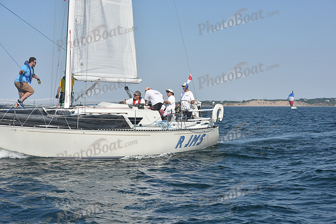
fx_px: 653
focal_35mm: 70
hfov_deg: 28.8
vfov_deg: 19.5
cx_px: 168
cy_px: 112
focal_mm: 70
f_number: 10
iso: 320
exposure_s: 1/1250
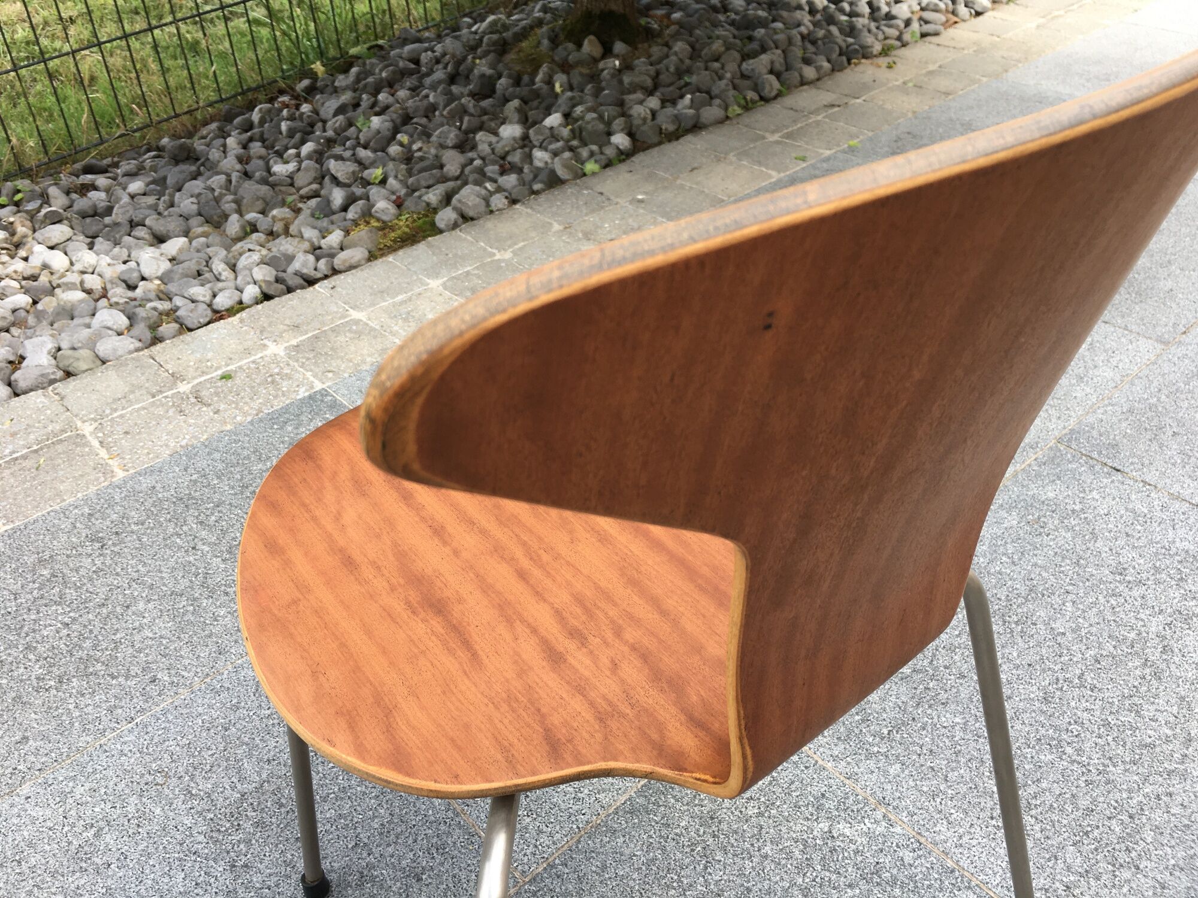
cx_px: 599
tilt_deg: -37.6
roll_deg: +1.7
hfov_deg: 61.7
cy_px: 449
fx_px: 1004
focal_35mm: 29
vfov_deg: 48.2
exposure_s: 1/168
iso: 25
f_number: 2.2
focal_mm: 4.15
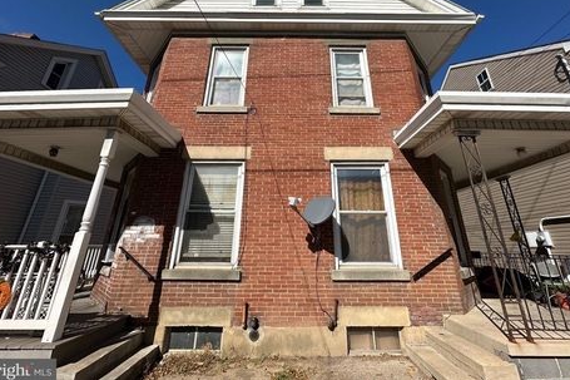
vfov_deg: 72.8
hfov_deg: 96.7
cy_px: 149
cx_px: 293
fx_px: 253
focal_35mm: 16
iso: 50
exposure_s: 1/2882
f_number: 2.2
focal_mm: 2.22
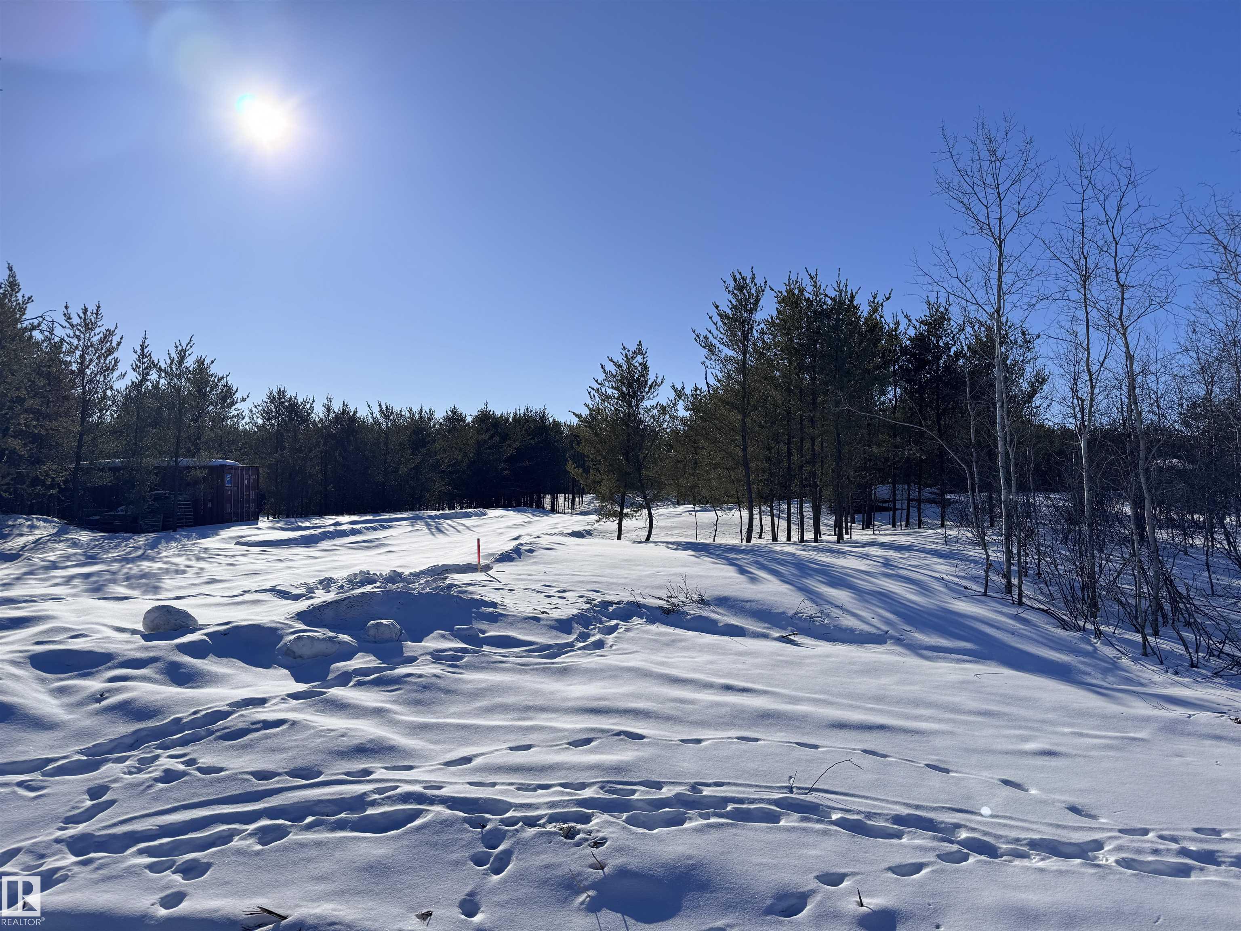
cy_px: 466
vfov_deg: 56.8
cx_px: 620
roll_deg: -2.1
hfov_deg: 71.6
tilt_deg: +2.2
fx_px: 860
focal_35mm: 24
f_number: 1.78
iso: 80
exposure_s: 1/7937
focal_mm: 6.76
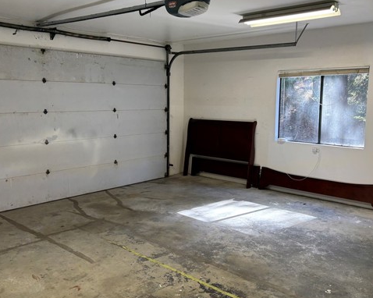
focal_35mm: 34
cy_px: 139
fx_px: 375
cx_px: 197
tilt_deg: -6.9
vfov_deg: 43.3
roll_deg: -0.6
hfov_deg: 52.8
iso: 80
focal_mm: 5.96
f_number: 1.6
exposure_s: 1/60
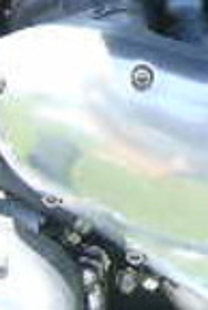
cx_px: 298
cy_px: -130
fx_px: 1738
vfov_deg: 10.0
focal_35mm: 201
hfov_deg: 6.8
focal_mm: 5.8
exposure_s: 1/160
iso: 64
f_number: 2.8
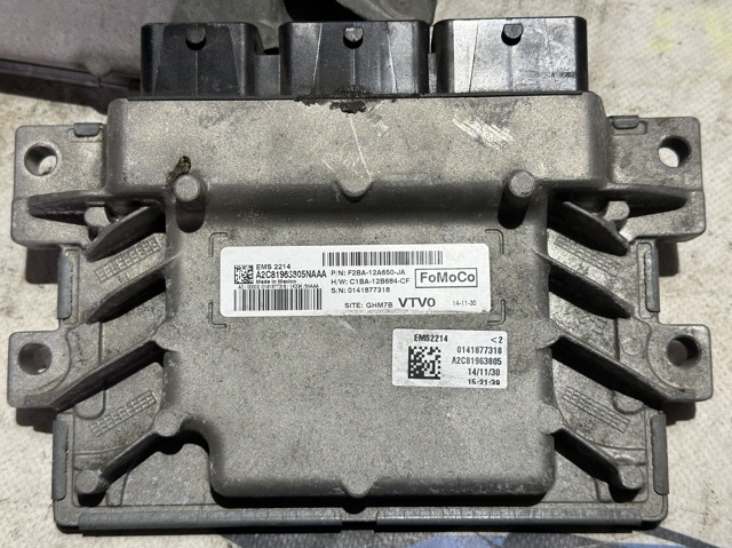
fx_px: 1014
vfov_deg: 30.2
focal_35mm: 48
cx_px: 366
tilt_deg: -71.8
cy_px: 274
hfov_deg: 39.7
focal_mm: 6.86
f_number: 1.78
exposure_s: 1/50
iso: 100
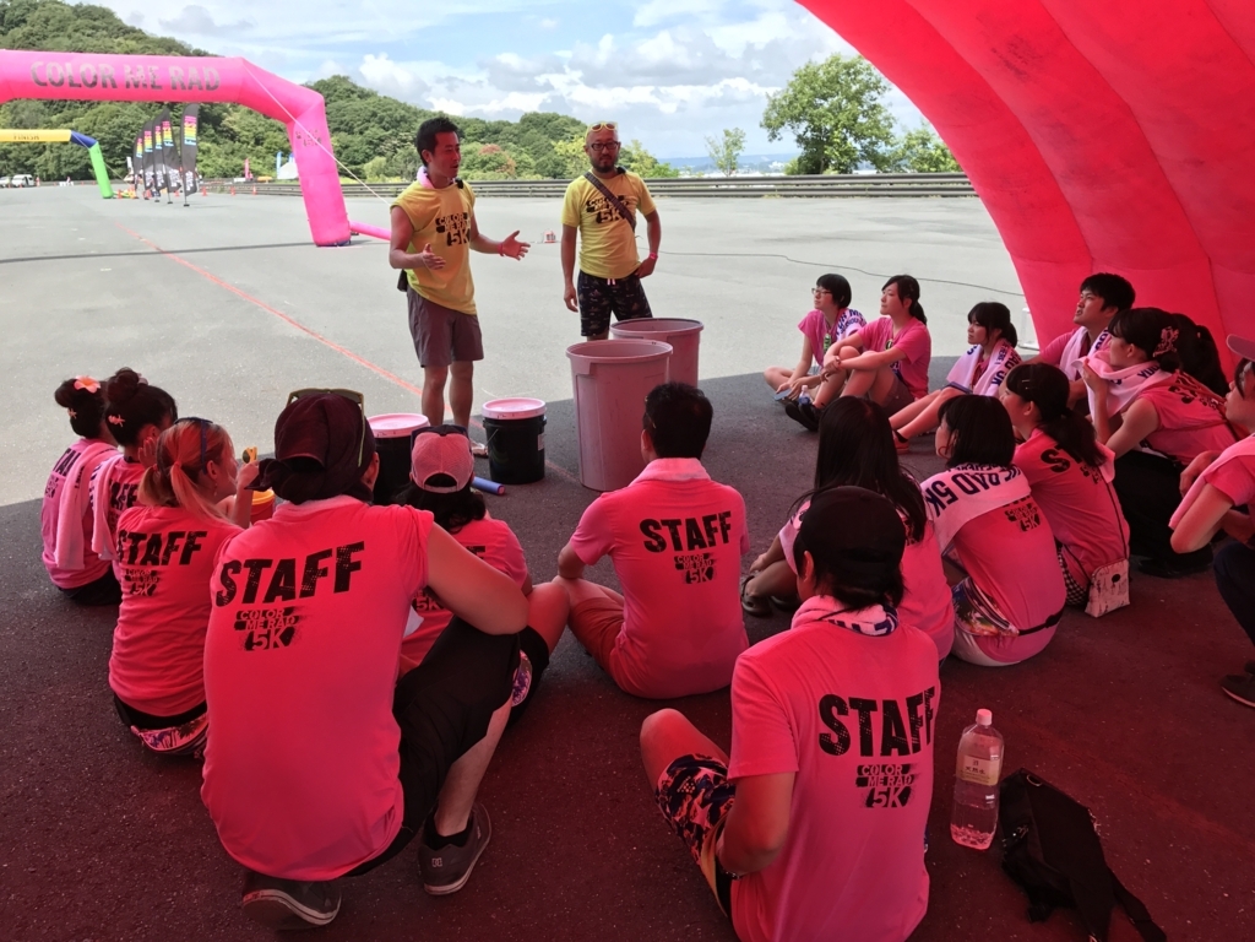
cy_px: 471
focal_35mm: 28
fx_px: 1015
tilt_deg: -15.2
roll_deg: +1.3
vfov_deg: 49.7
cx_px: 628
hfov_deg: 63.4
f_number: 1.8
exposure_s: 1/725
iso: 20
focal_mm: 3.99
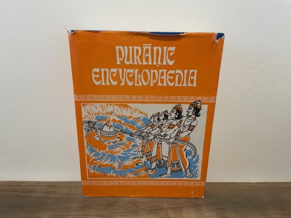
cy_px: 109
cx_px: 146
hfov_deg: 67.3
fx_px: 219
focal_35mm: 26
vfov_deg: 53.1
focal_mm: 4.2
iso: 160
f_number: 1.6
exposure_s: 1/60
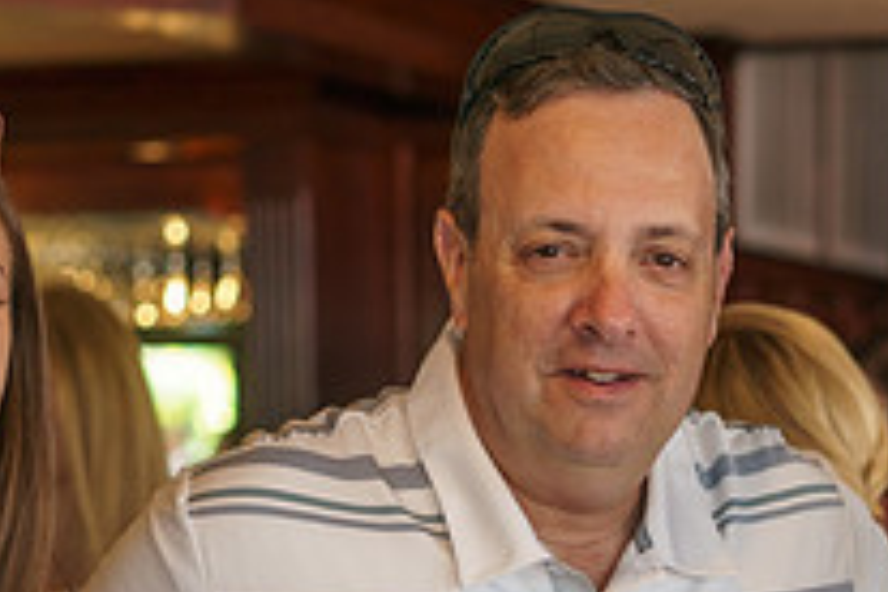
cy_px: 753
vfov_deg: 8.8
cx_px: 854
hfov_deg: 13.2
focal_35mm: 154
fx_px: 3798
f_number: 2.8
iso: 160
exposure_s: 1/125
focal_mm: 55
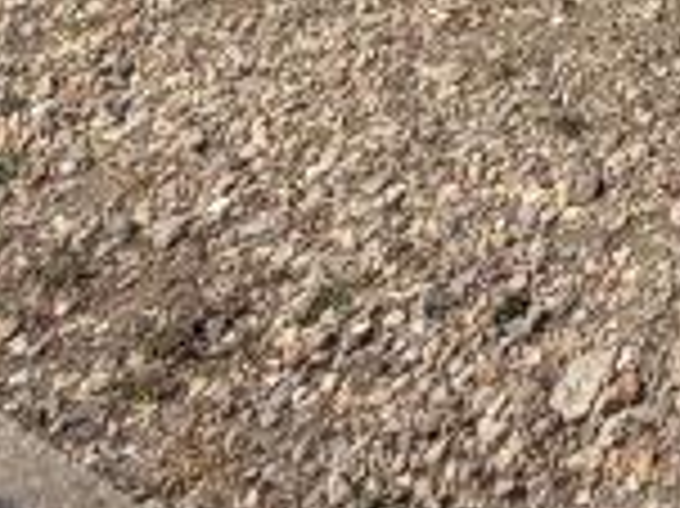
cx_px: 1216
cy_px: -1124
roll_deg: +0.9
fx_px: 1865
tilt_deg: -1.1
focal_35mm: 95
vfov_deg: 10.1
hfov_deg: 17.1
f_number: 2.2
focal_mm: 2.22
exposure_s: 1/1656
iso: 20
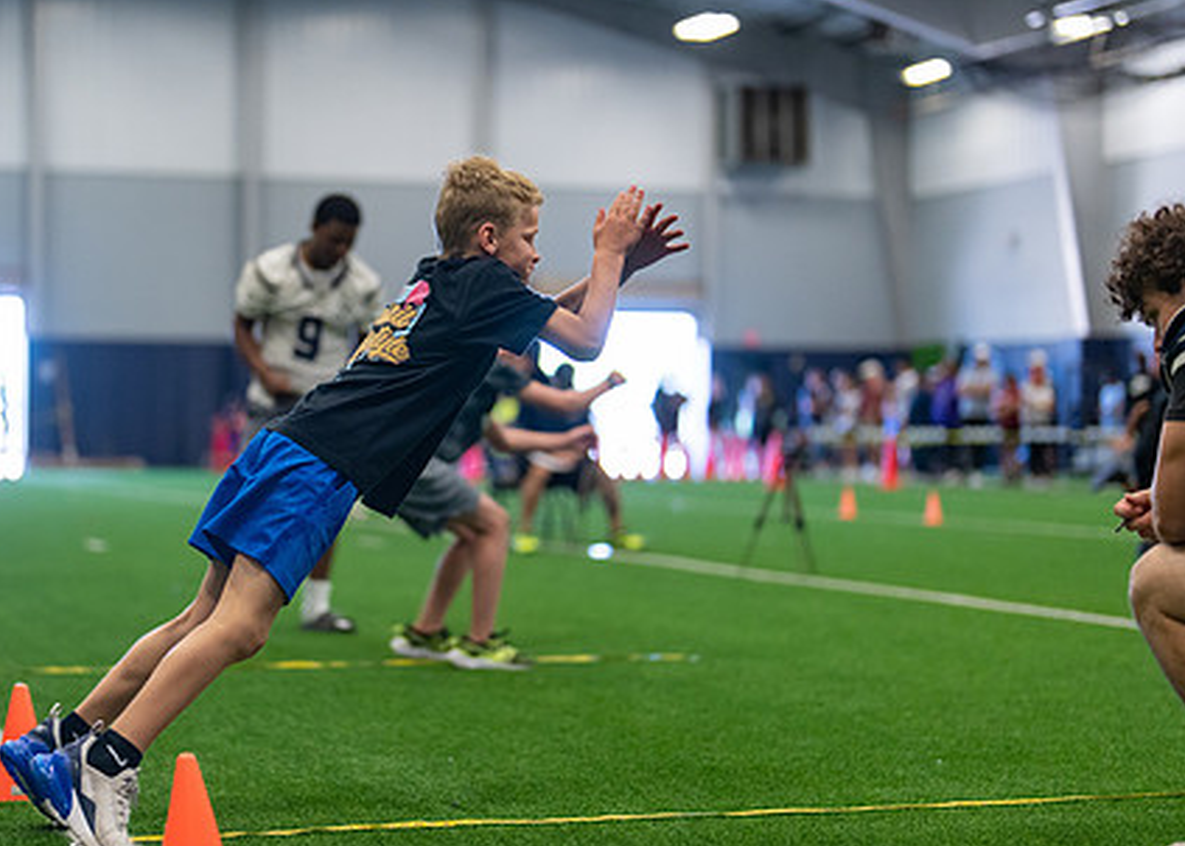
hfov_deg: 26.6
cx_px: 409
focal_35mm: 74
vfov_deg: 19.3
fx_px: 2490
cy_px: 454
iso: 1250
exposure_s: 1/1000
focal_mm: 50
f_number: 1.2
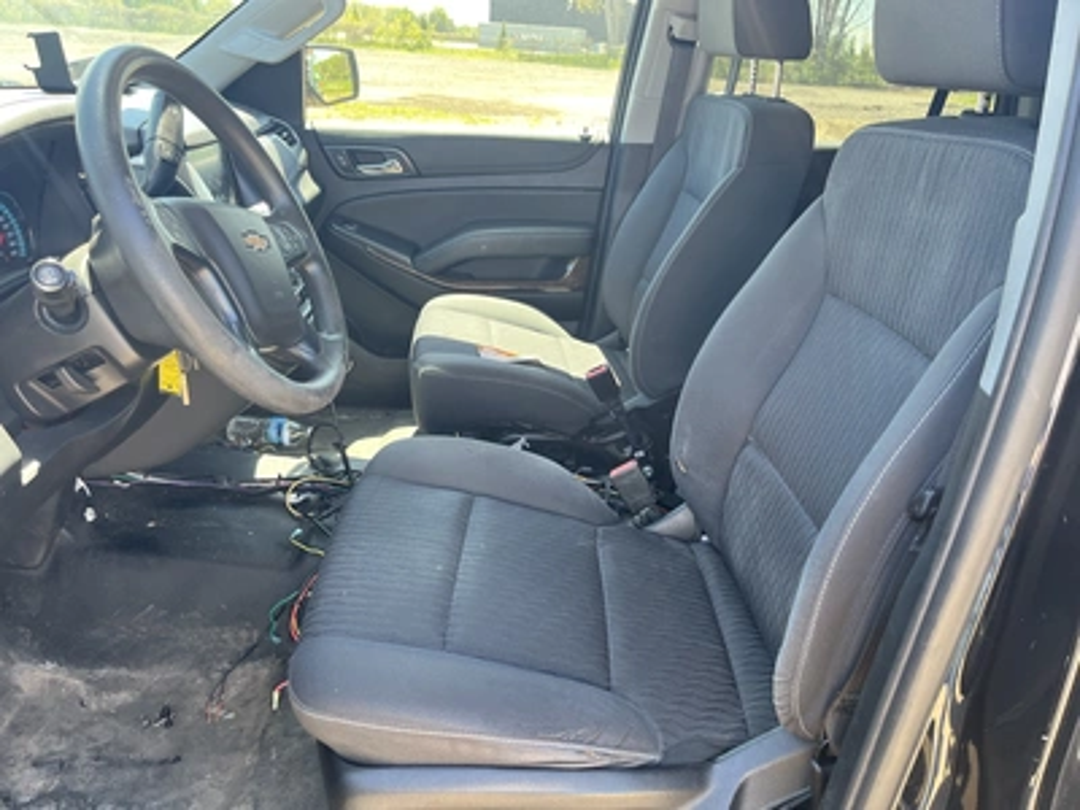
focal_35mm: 26
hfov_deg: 67.3
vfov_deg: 53.1
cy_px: 405
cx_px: 540
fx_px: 811
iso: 64
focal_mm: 5.1
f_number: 1.6
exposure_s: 1/121
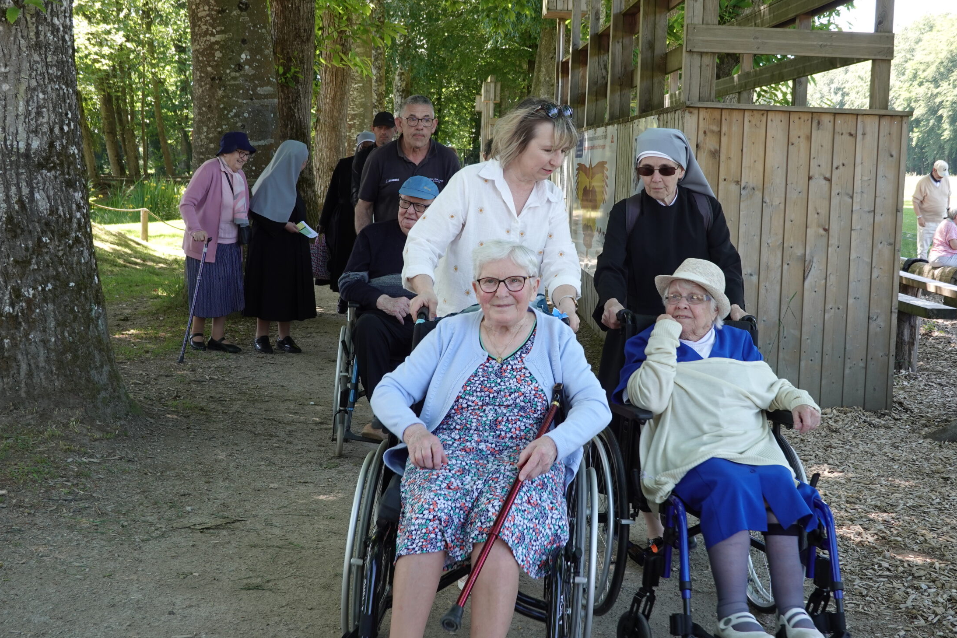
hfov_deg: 41.1
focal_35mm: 48
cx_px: 523
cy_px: 309
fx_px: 1276
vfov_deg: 28.1
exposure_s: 1/60
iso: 125
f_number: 4
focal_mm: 15.28
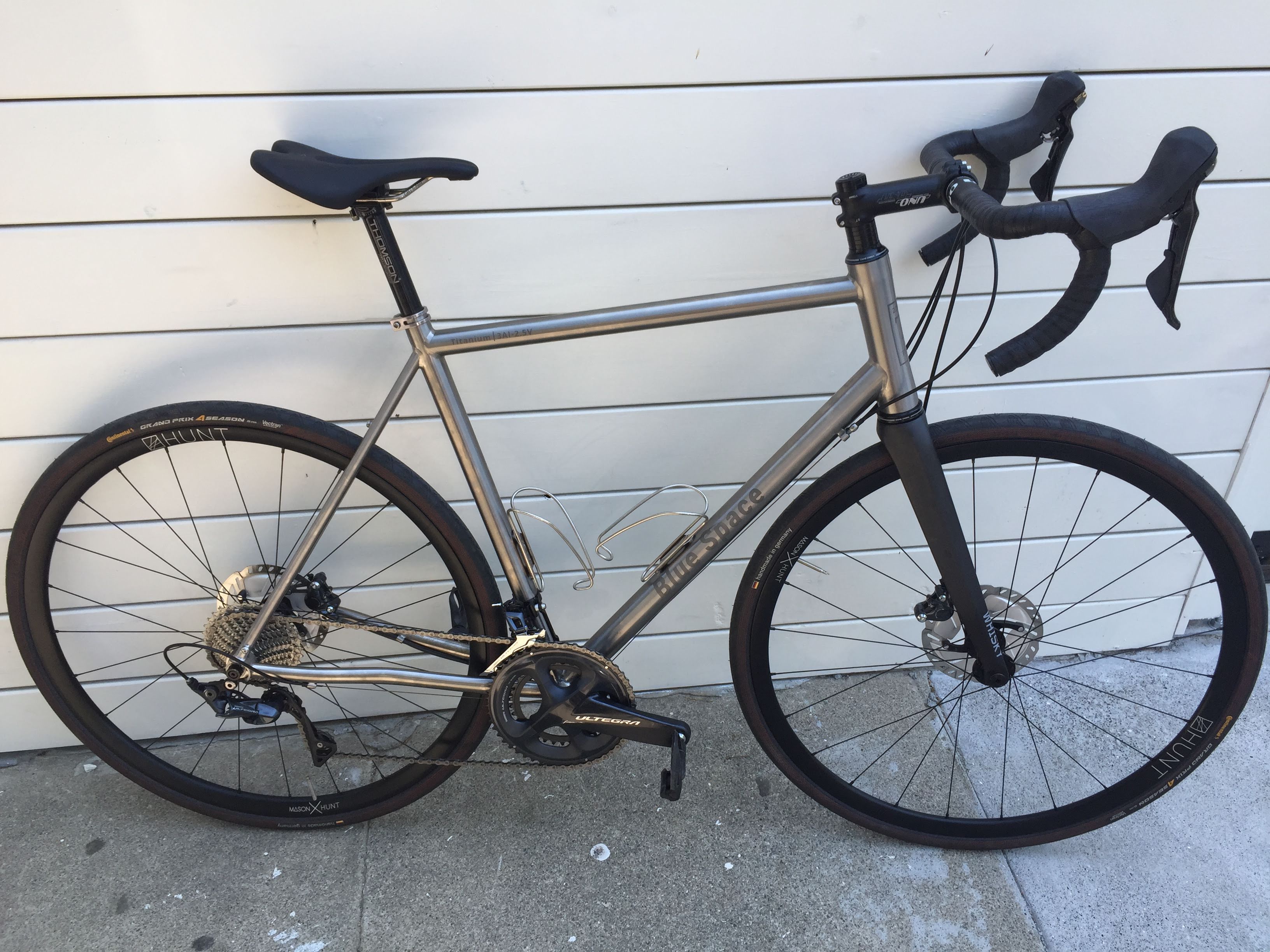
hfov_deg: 61.7
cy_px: 476
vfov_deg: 48.2
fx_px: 1064
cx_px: 635
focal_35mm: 29
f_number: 2.2
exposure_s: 1/527
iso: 32
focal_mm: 4.15
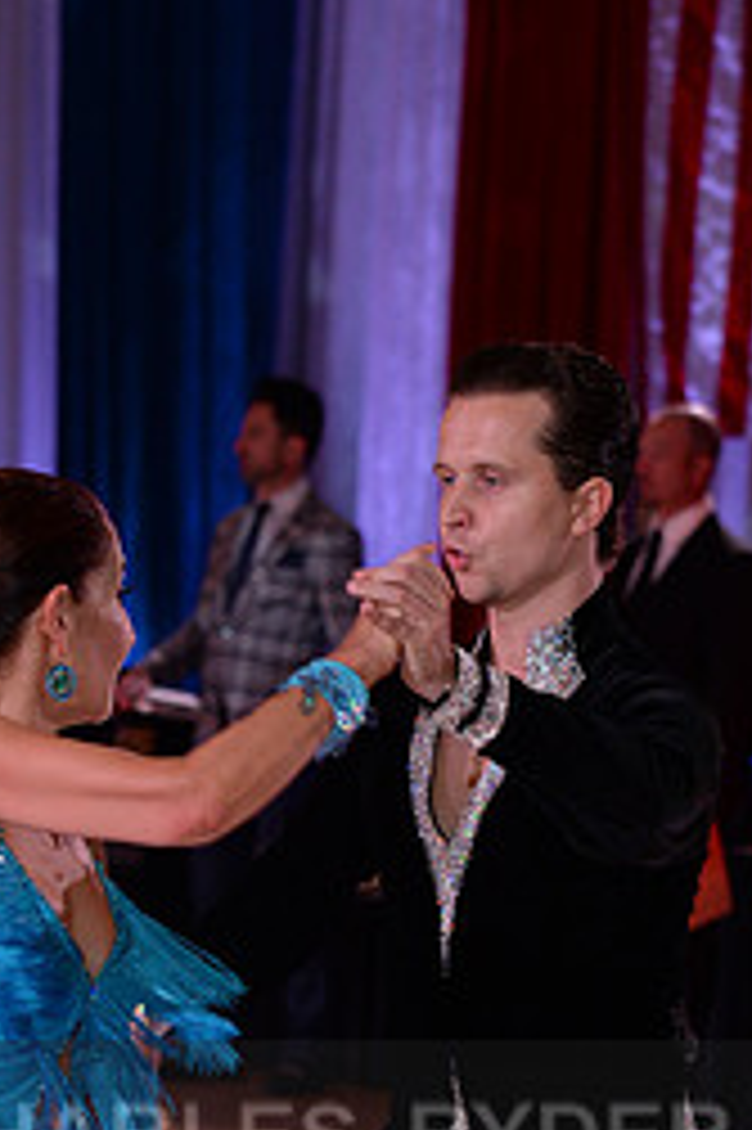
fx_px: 7247
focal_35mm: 231
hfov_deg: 5.9
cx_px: 182
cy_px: 1193
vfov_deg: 8.9
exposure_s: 1/250
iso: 1600
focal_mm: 100
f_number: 5.6
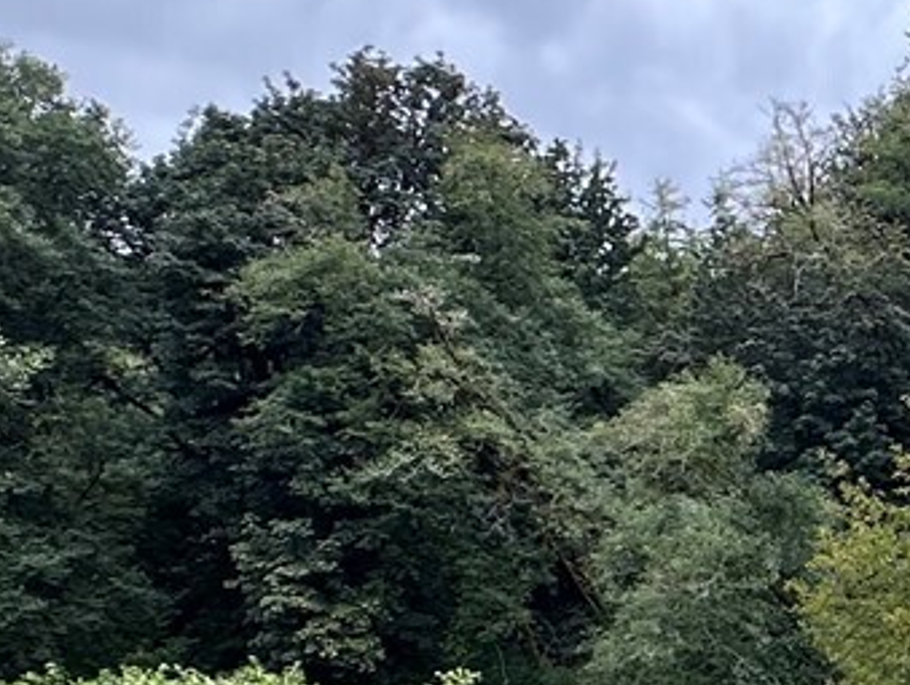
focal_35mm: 66
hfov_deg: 24.0
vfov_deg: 21.9
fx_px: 1737
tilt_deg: +7.4
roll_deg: -2.5
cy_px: 583
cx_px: 1313
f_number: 2.2
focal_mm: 2.22
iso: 40
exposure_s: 1/194
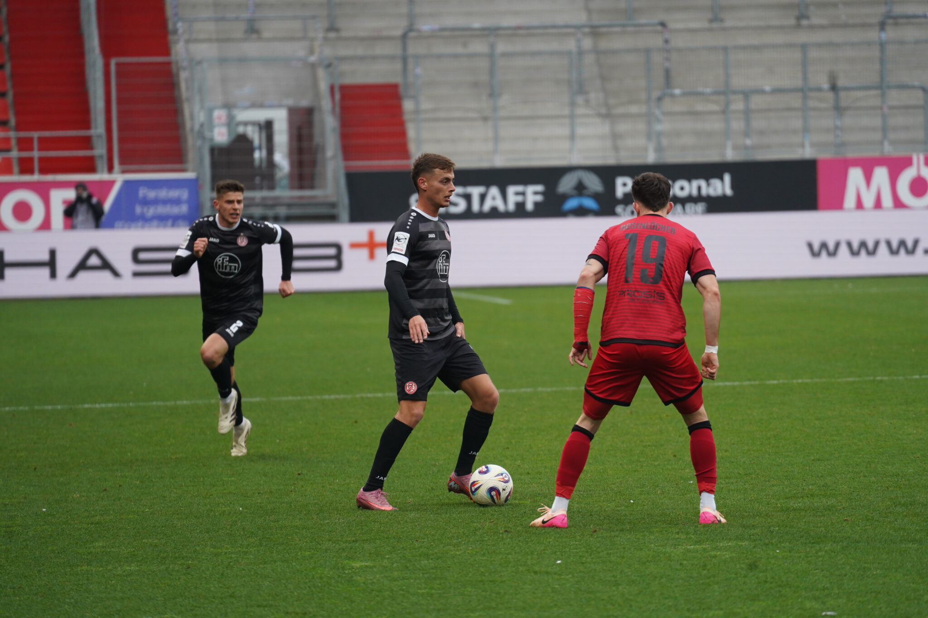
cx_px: 464
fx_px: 7732
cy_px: 309
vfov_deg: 4.6
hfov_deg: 6.9
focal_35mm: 300
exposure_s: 1/1000
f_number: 5.6
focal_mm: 300
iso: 2000
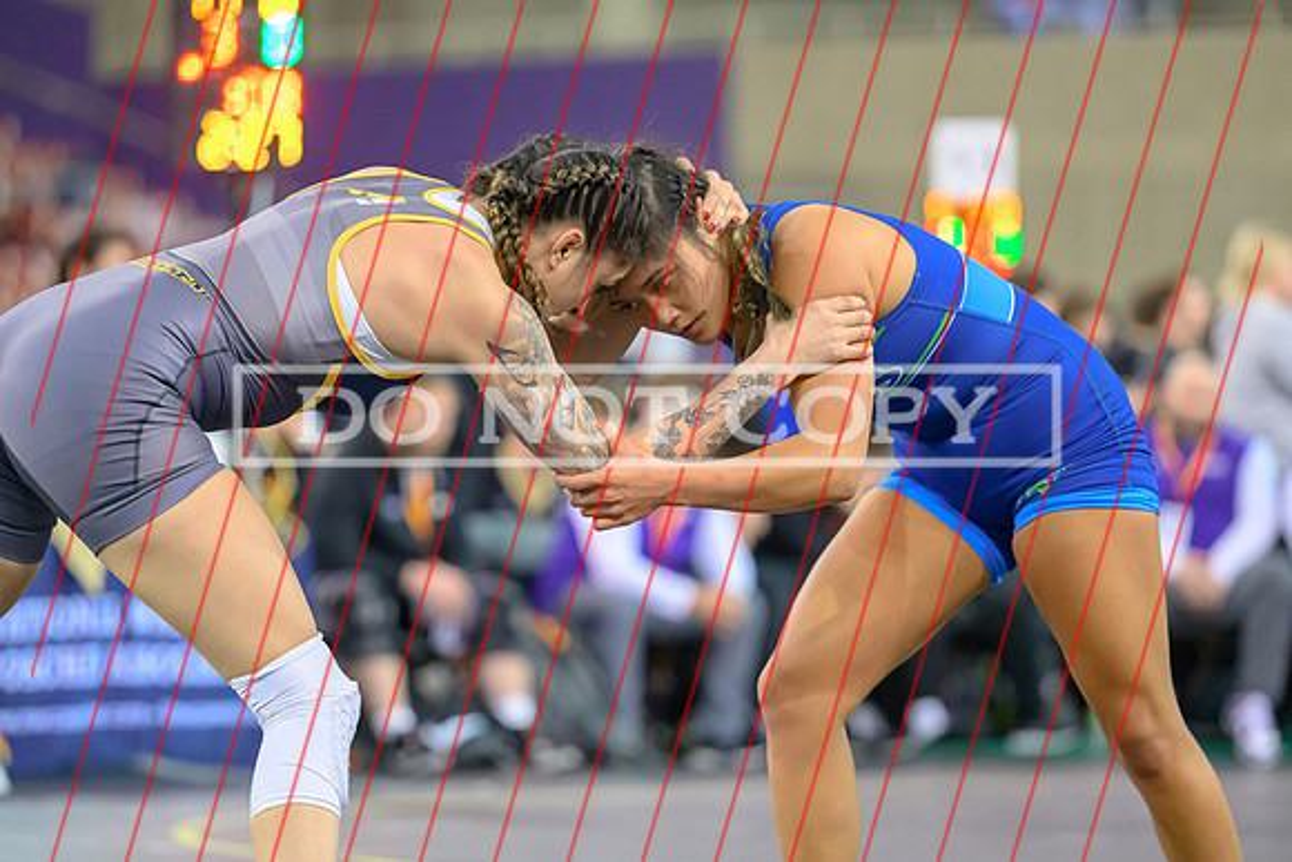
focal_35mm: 192
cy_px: 415
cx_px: 553
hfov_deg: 10.7
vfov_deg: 7.2
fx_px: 6898
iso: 8000
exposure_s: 1/800
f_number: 2.8
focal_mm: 145
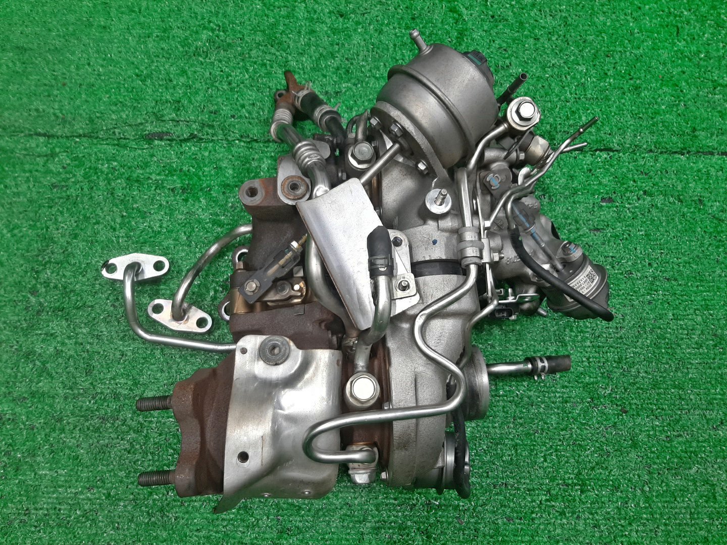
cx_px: 364
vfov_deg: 53.1
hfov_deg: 67.3
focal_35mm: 26
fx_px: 546
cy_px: 272
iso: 68
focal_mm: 3.93
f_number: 1.7
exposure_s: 1/50
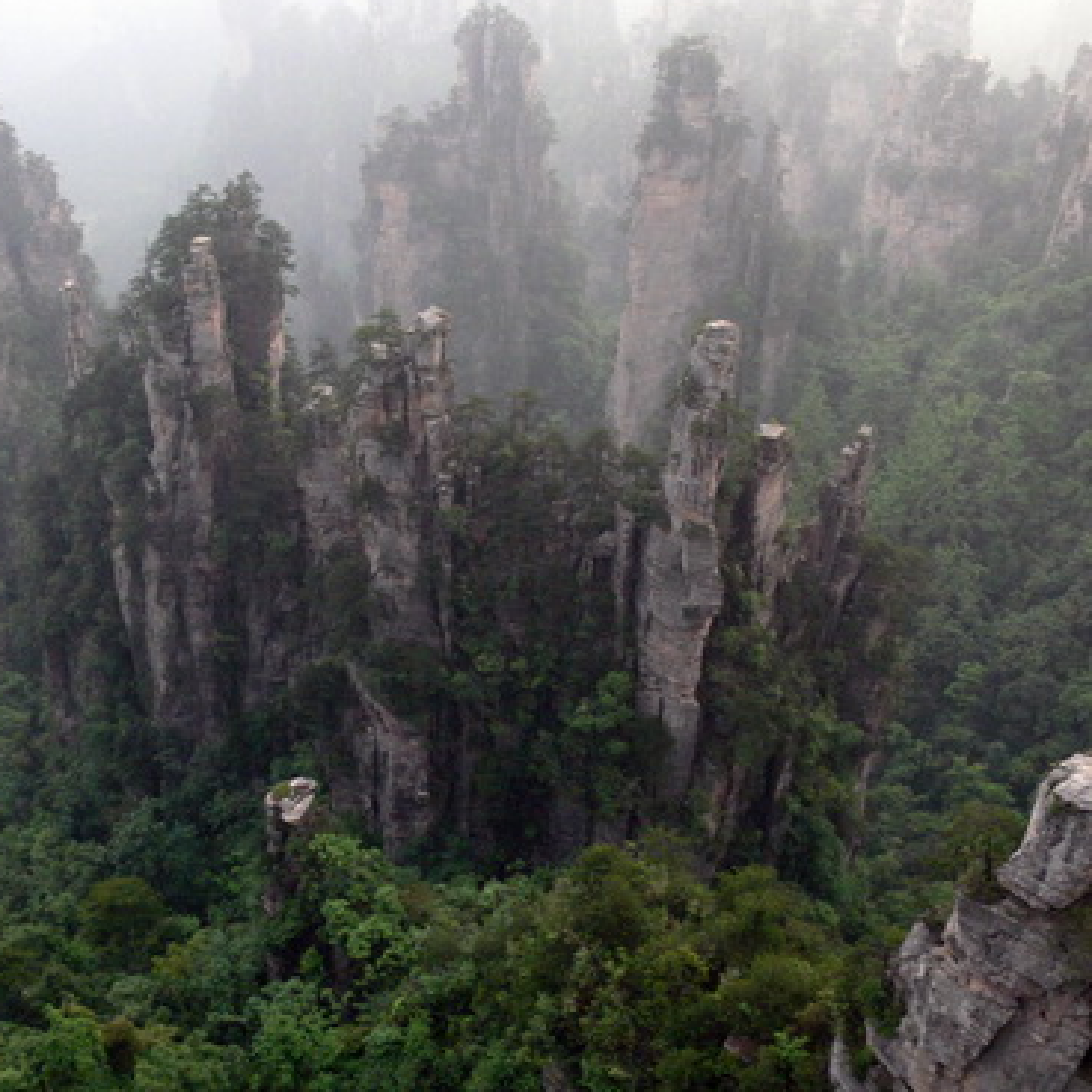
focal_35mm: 42
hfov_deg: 39.9
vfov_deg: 40.0
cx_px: 460
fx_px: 1499
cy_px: 539
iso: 200
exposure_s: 1/60
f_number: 5
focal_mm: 7.4
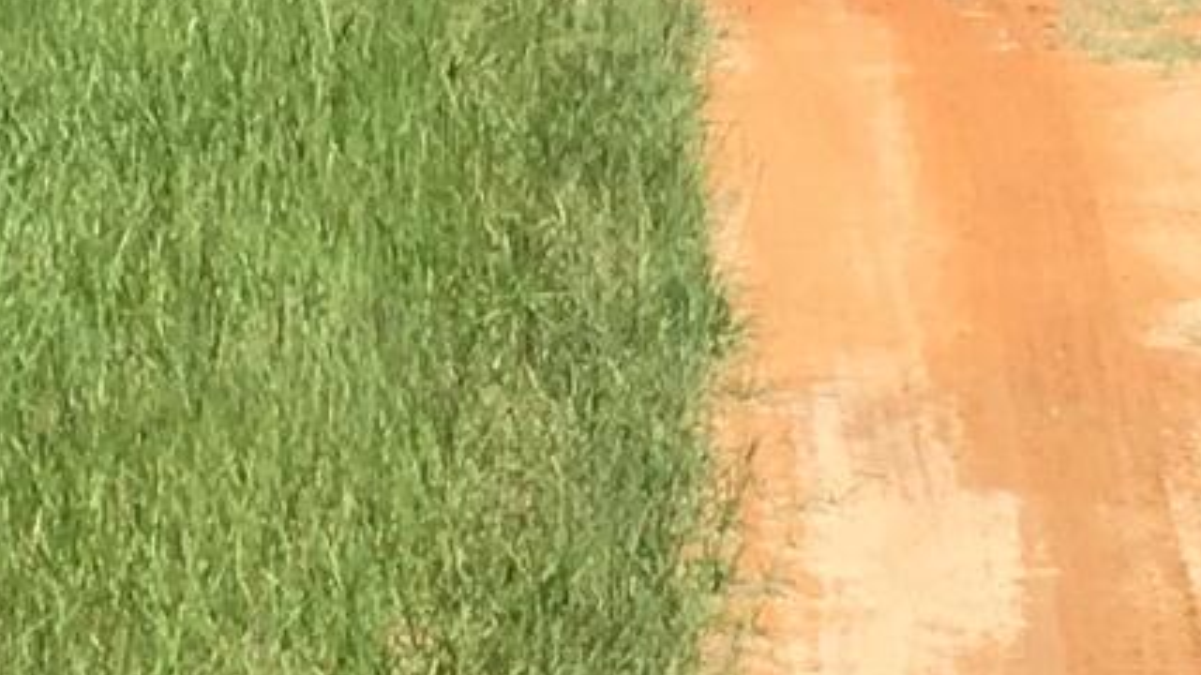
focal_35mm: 222
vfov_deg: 5.4
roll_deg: +0.7
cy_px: -363
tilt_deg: -0.9
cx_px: 1032
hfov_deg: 9.7
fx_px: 7068
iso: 25
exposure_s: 1/1425
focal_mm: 4.15
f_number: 2.2
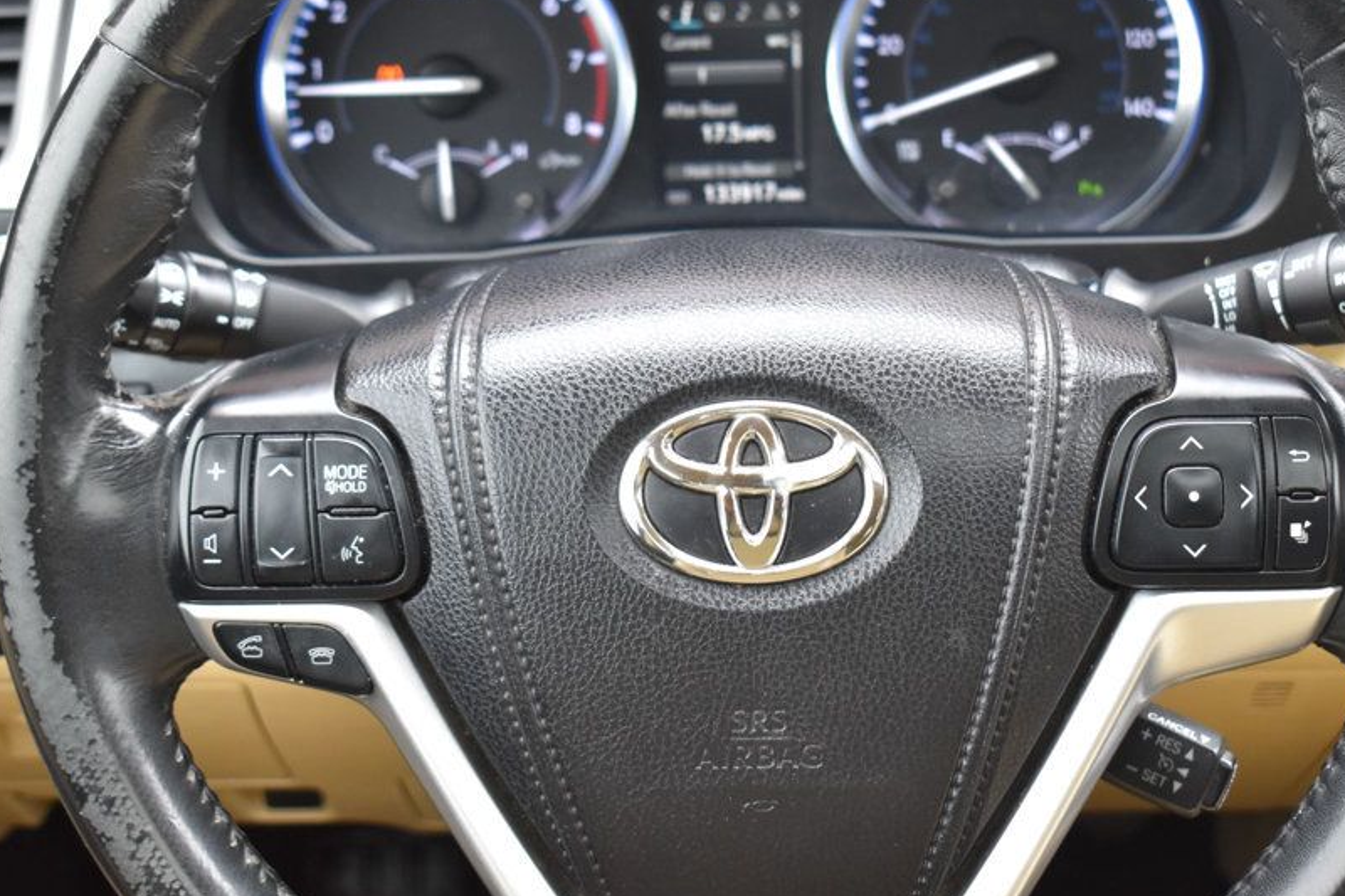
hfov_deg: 27.7
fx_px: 2727
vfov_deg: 18.7
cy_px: 375
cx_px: 693
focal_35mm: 73
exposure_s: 1/125
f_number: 4.8
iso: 1250
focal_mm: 38
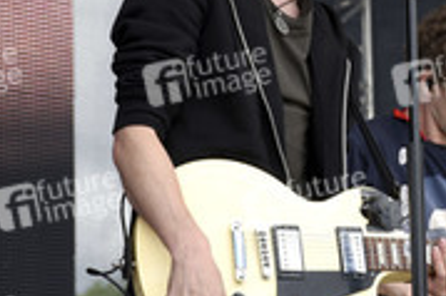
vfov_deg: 7.0
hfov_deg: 10.3
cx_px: 490
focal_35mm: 197
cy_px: 139
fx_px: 2438
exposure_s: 1/125
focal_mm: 52
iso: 100
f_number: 7.1
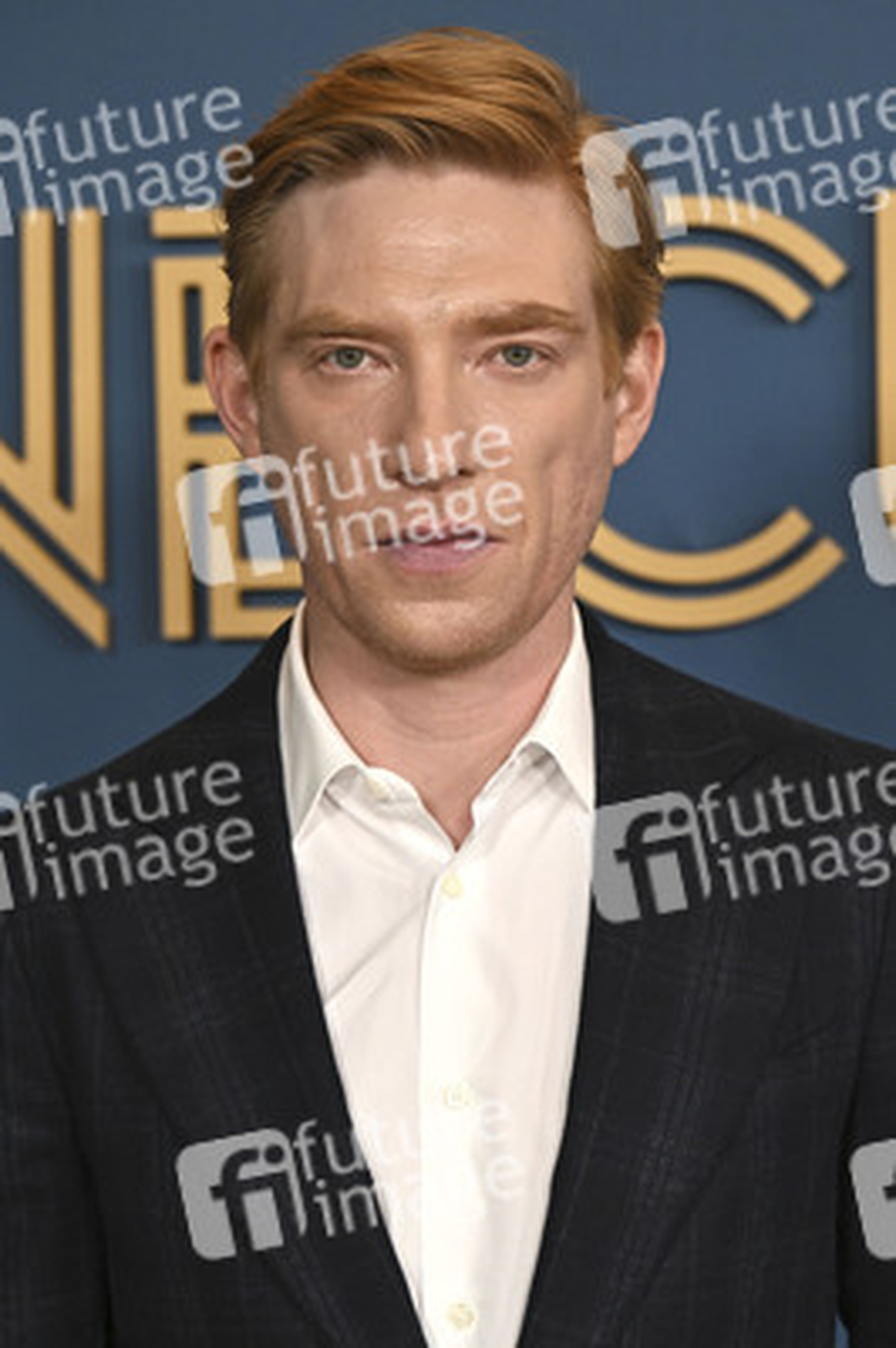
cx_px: 448
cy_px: 674
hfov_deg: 12.5
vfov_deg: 18.8
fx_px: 4076
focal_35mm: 109
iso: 2000
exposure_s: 1/320
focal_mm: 109
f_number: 5.6
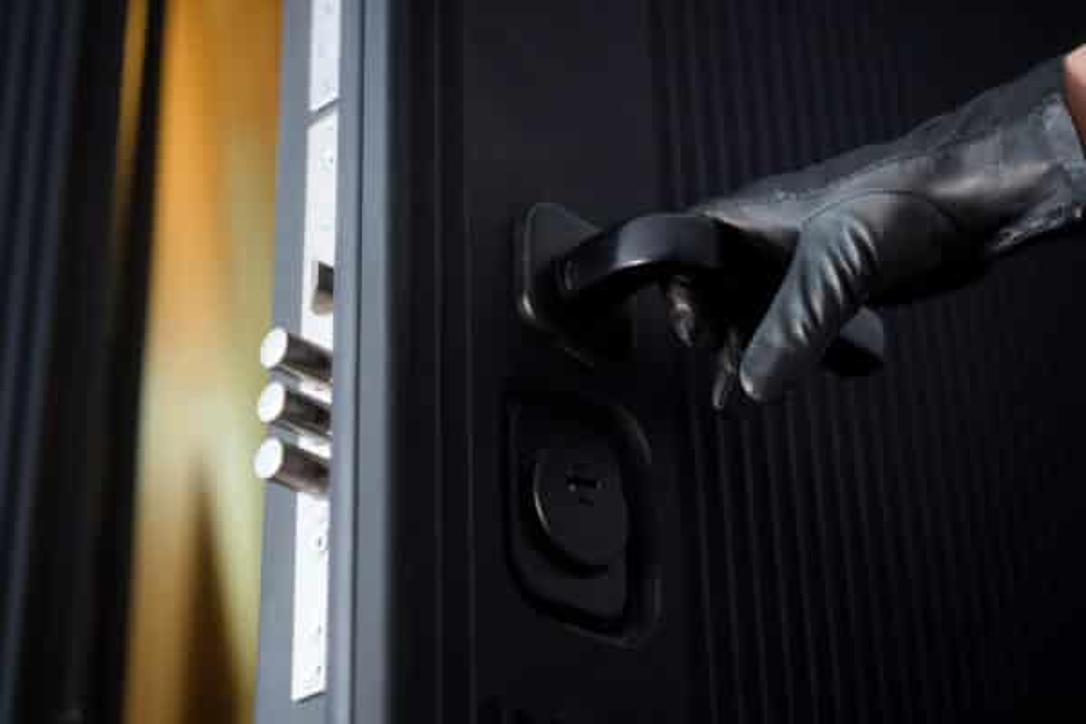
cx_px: 543
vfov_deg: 19.5
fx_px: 2112
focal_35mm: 70
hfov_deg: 28.8
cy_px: 362
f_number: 3.5
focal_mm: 70
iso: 3200
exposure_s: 1/50
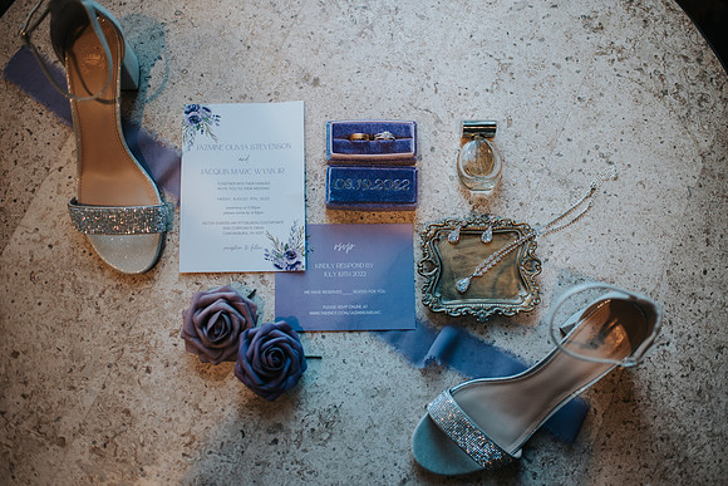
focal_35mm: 35
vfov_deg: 37.9
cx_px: 364
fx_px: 708
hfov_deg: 54.4
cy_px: 243
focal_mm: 35
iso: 400
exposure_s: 1/640
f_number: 2.2
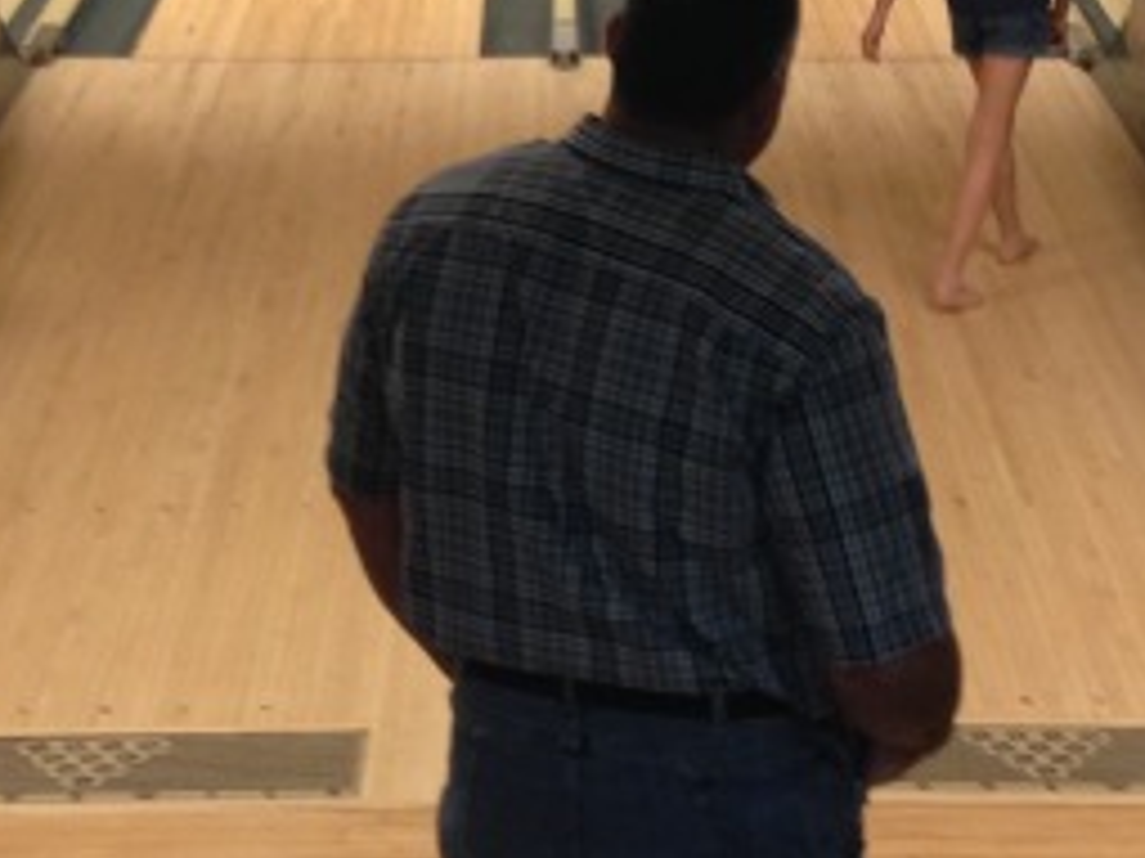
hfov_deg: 17.9
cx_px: 656
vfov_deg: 13.1
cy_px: -193
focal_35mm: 110
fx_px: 3637
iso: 125
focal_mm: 4.28
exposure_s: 1/20
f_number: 2.4
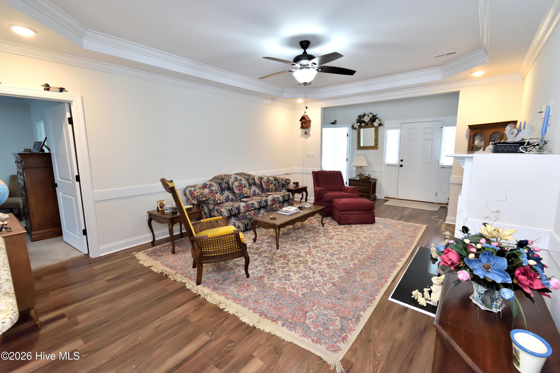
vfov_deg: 77.3
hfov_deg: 100.4
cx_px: 280
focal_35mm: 15
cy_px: 186
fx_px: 233
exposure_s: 1/60
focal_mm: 10
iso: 1100
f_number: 4.5
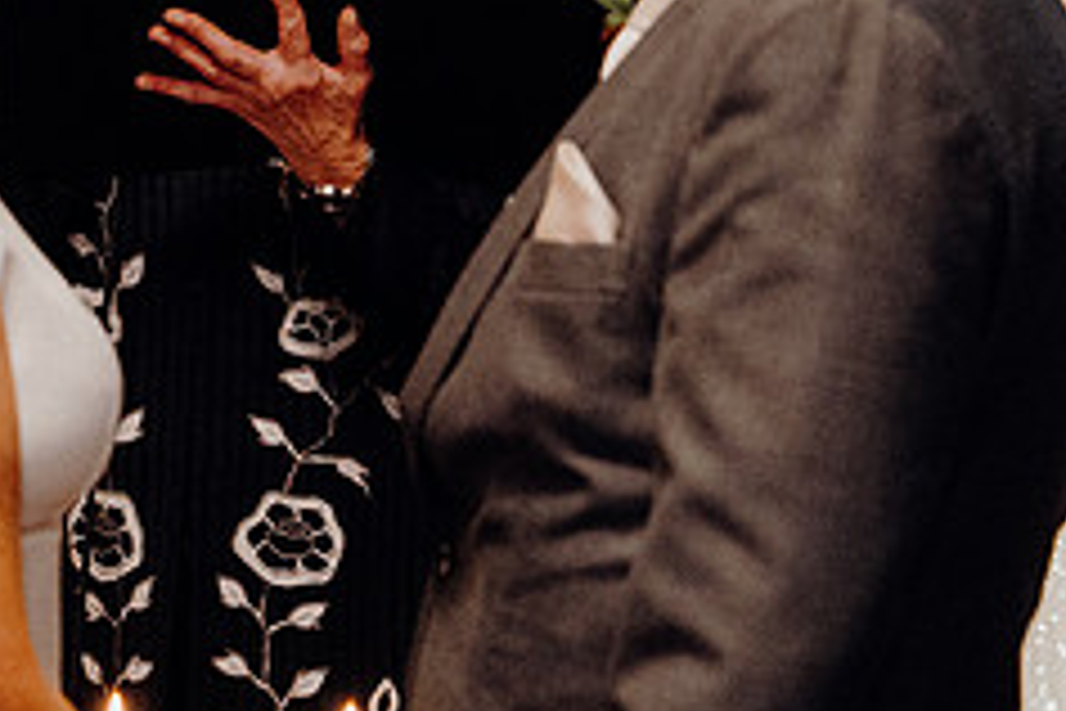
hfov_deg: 9.2
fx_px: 6603
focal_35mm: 223
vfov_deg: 6.2
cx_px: 139
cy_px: 241
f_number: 3.5
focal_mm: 61
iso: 2500
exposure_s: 1/160
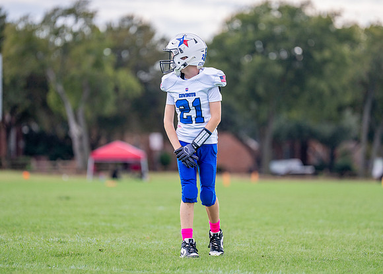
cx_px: 194
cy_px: 134
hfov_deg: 7.8
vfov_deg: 5.6
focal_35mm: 259
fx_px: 2813
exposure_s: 1/3200
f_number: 2.8
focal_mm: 200
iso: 400
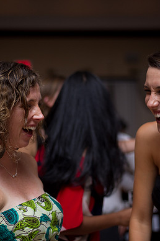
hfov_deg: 15.7
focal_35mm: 87
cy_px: 129
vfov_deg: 23.4
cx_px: 82
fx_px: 581
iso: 400
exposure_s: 1/180
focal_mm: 50
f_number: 1.7
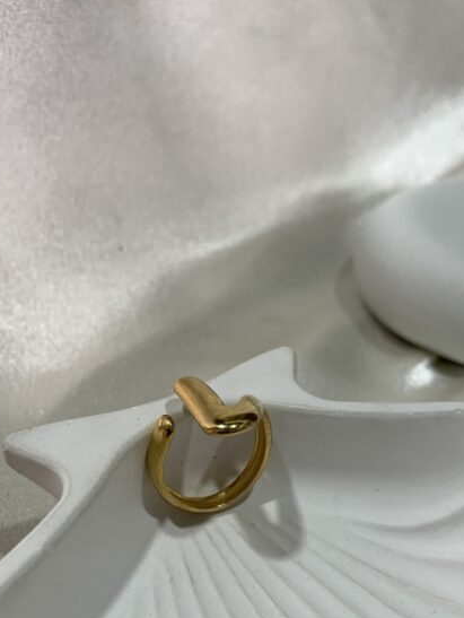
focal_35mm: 38
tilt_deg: -46.4
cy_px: 406
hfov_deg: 37.7
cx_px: 194
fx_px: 678
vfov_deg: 48.2
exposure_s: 1/100
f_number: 1.8
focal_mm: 4.25
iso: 80
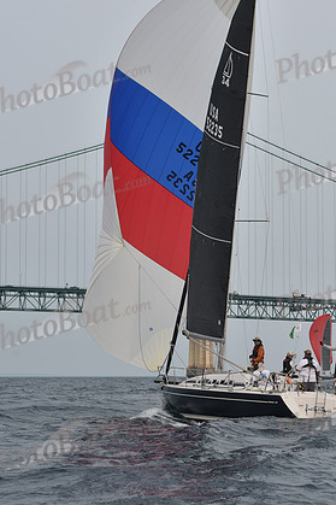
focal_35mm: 97
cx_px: 214
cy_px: 243
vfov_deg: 21.0
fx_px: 1359
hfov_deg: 14.1
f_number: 6.3
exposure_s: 1/1000
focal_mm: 70
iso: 250
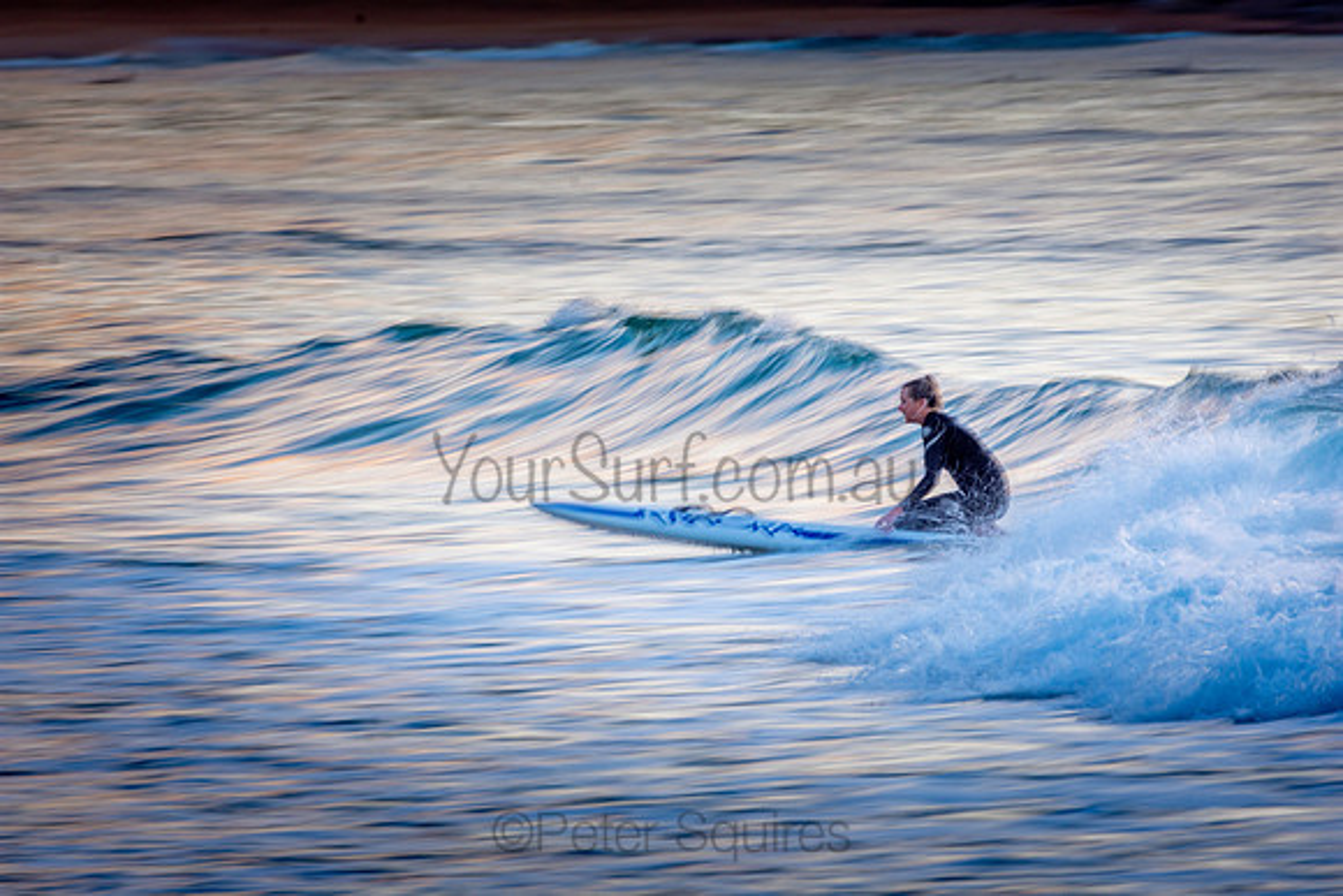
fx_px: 27984
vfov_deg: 1.8
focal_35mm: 750
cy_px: 448
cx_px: 672
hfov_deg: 2.7
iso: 100
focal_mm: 500
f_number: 14
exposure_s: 1/20
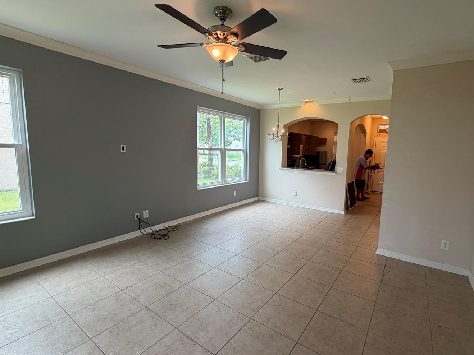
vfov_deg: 74.7
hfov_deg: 90.6
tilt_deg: -6.2
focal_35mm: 17
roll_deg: -1.6
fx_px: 233
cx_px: 265
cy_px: 176
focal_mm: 2.22
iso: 125
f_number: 2.2
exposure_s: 1/120
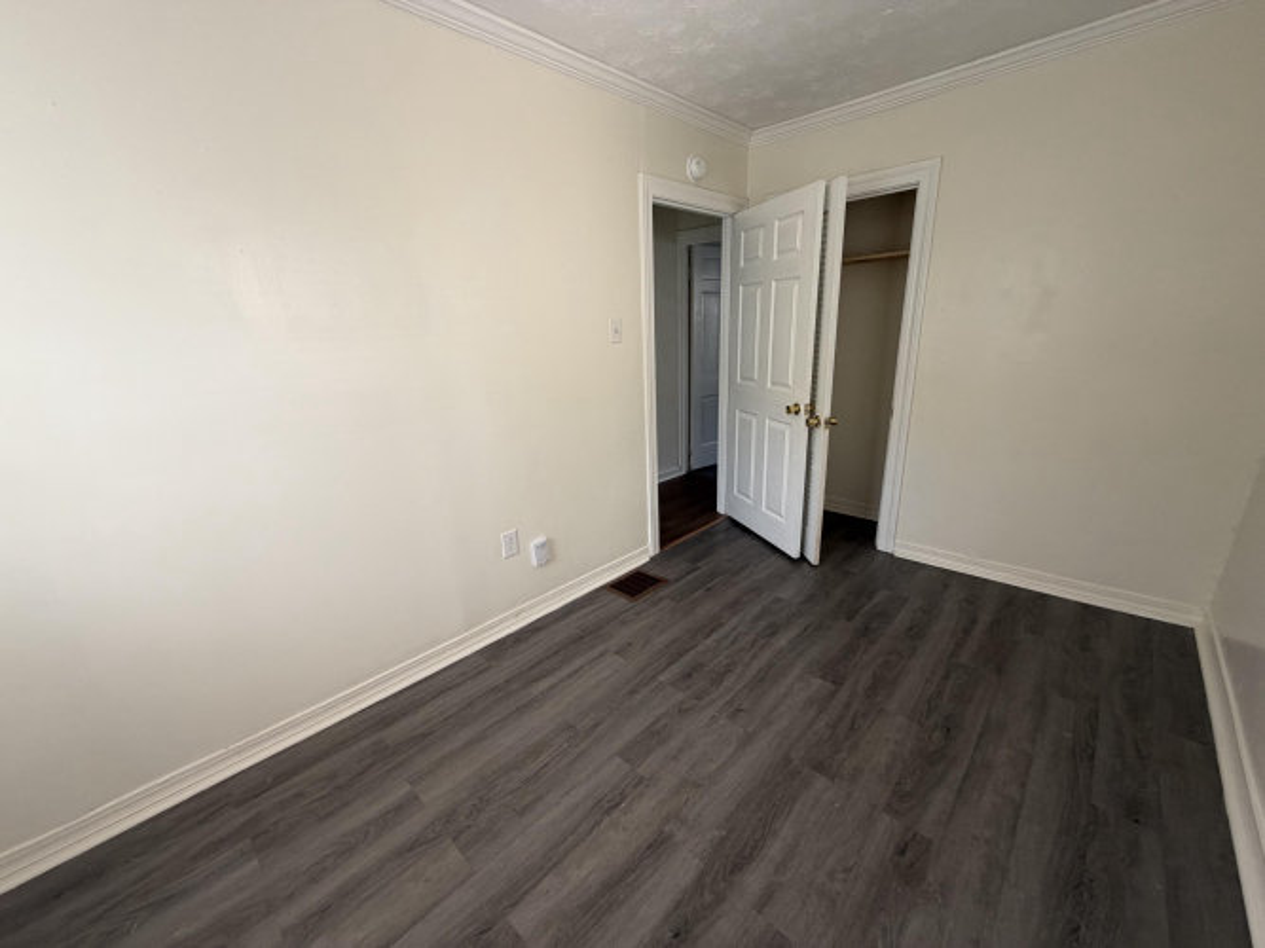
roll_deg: +1.6
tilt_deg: -15.5
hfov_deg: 102.1
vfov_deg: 85.7
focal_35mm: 14
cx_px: 632
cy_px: 474
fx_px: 512
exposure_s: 1/121
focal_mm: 2.22
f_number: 2.2
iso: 125
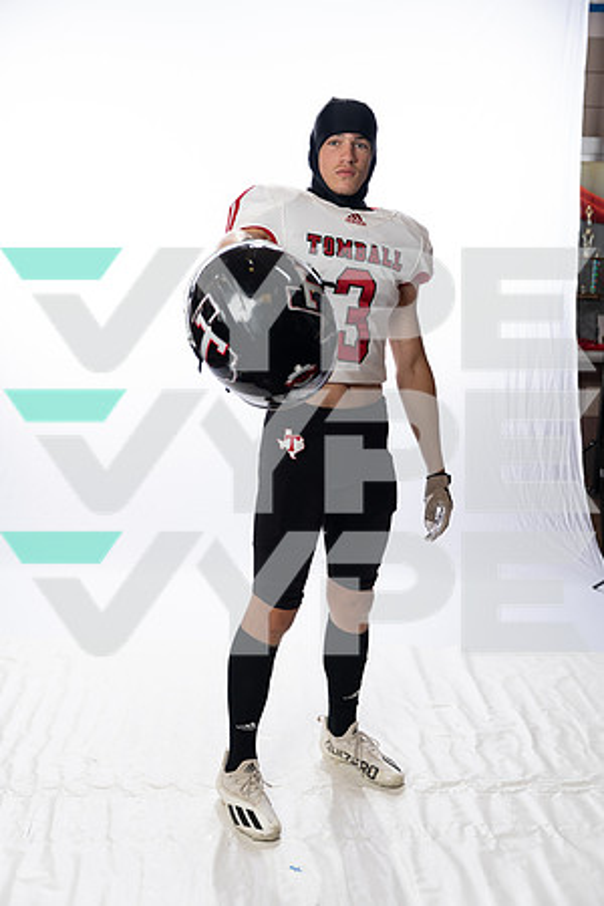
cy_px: 453
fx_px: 1057
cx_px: 302
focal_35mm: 42
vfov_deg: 46.4
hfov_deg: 31.9
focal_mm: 42
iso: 400
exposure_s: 1/250
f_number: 4
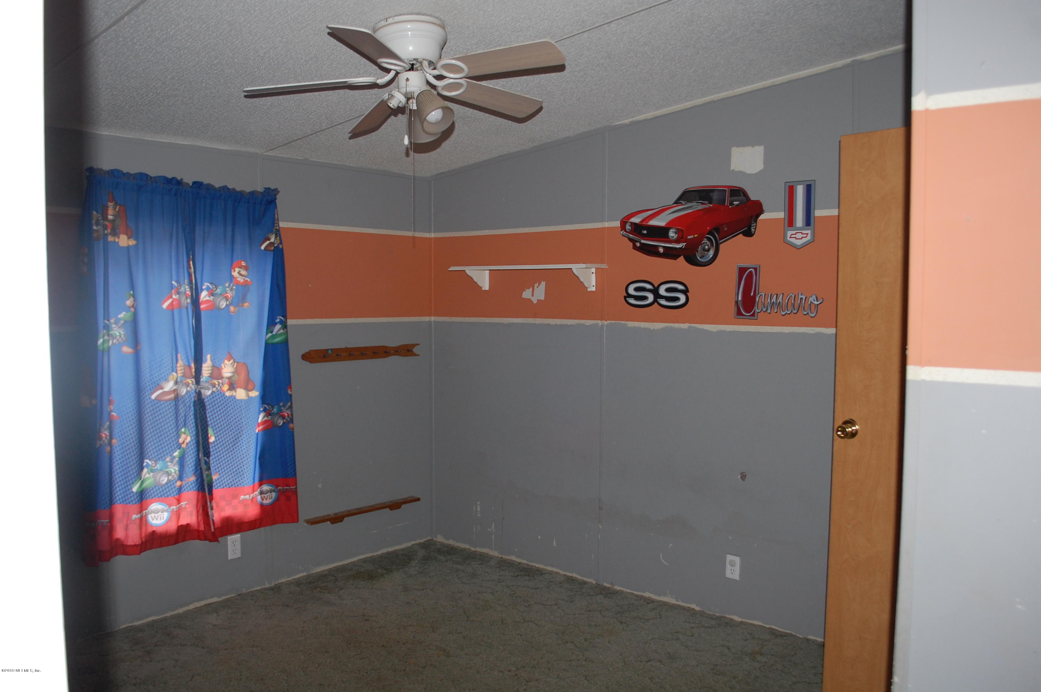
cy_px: 346
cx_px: 520
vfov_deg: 43.5
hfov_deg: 62.0
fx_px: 867
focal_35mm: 30
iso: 400
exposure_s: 1/60
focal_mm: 20
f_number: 3.8
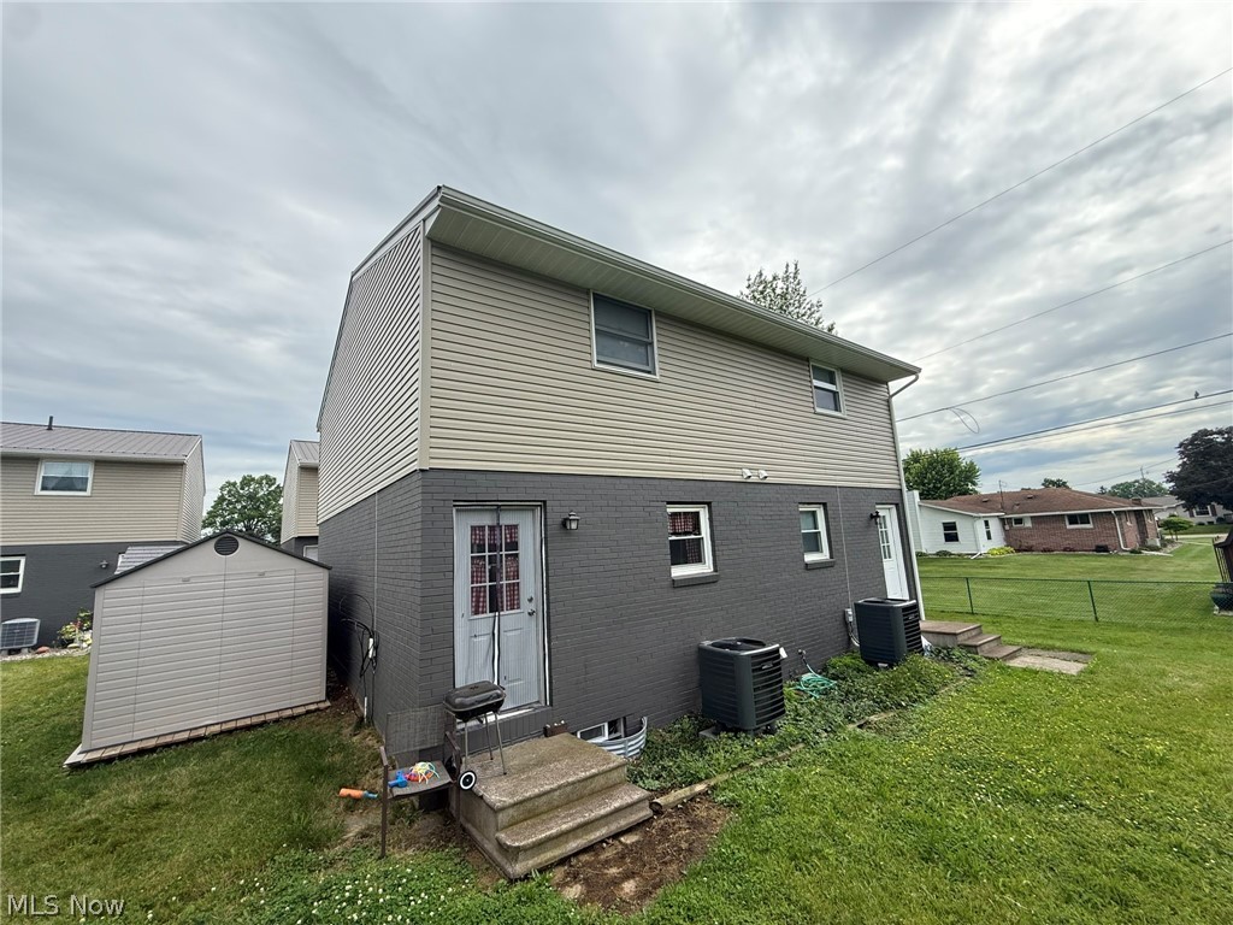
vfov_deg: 85.7
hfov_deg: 102.1
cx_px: 616
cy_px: 462
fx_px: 499
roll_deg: +2.9
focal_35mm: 14
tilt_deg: +10.2
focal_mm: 2.22
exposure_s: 1/1050
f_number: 2.2
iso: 64
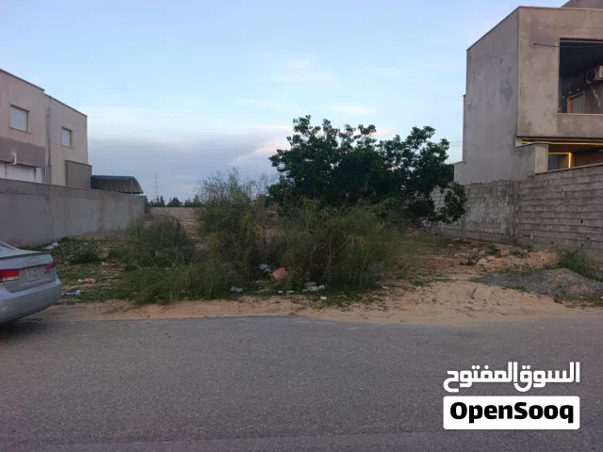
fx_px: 401
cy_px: 226
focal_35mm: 23
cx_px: 302
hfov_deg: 73.9
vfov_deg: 58.9
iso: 160
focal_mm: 6.14
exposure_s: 1/100
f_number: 1.6
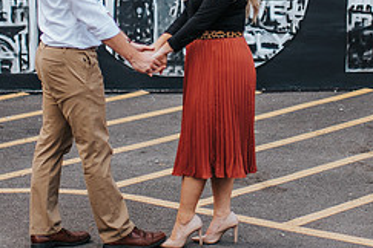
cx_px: 203
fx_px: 1202
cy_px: 15
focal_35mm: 116
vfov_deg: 11.7
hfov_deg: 17.6
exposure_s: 1/800
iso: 400
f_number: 1.8
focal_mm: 35
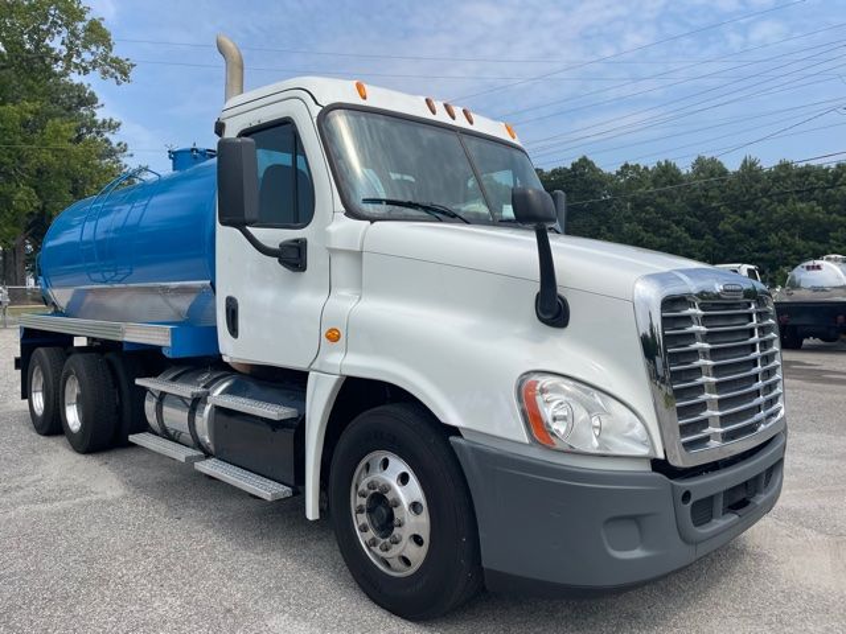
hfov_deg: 67.3
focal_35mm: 26
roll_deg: -0.6
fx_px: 635
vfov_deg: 53.1
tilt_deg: -2.5
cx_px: 423
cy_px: 317
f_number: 1.6
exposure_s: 1/5376
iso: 32
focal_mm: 5.1
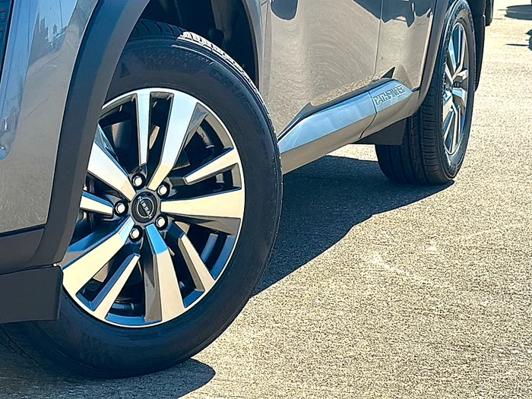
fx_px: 1306
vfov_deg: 17.4
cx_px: 266
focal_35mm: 85
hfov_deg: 23.0
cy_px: 200
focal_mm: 6.86
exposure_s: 1/5319
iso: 100
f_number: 1.78
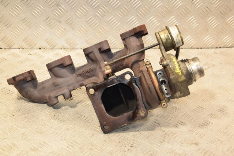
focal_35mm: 63
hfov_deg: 31.9
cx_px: 117
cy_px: 78
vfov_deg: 21.5
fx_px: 409
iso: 800
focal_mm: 42
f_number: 5
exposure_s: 1/200
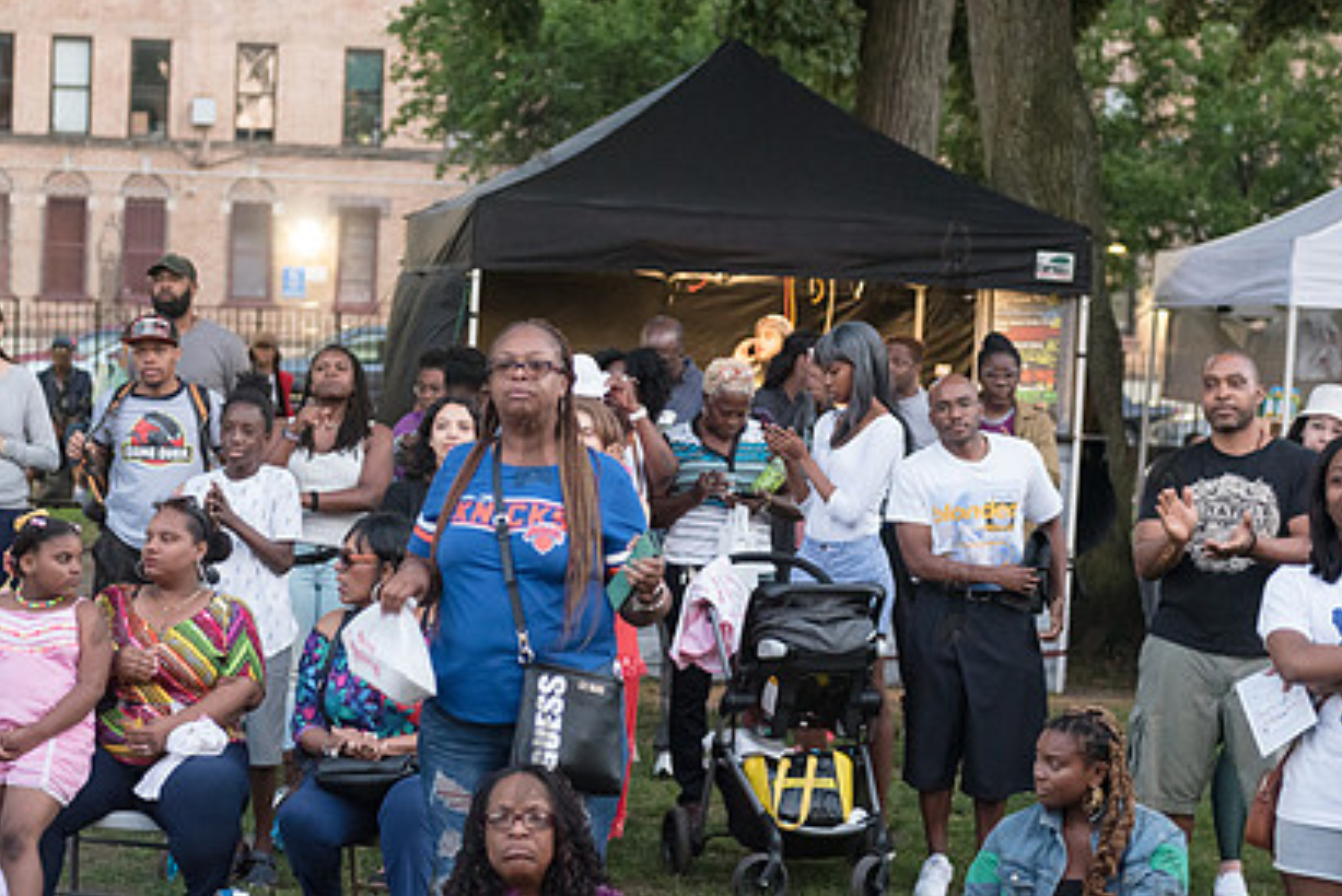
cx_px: 532
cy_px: 428
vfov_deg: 16.1
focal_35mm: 85
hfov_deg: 23.9
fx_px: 3170
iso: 4000
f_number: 2.8
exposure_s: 1/200
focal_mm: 60
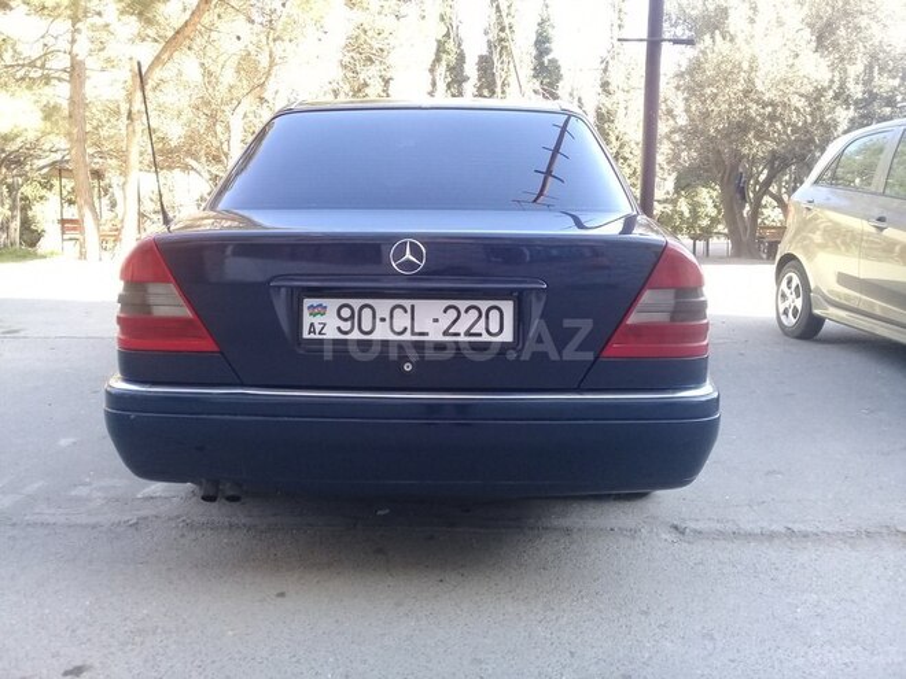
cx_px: 453
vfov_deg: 45.4
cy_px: 340
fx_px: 811
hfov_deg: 58.4
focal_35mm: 31
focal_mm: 3.3
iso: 80
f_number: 2.2
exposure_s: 1/100
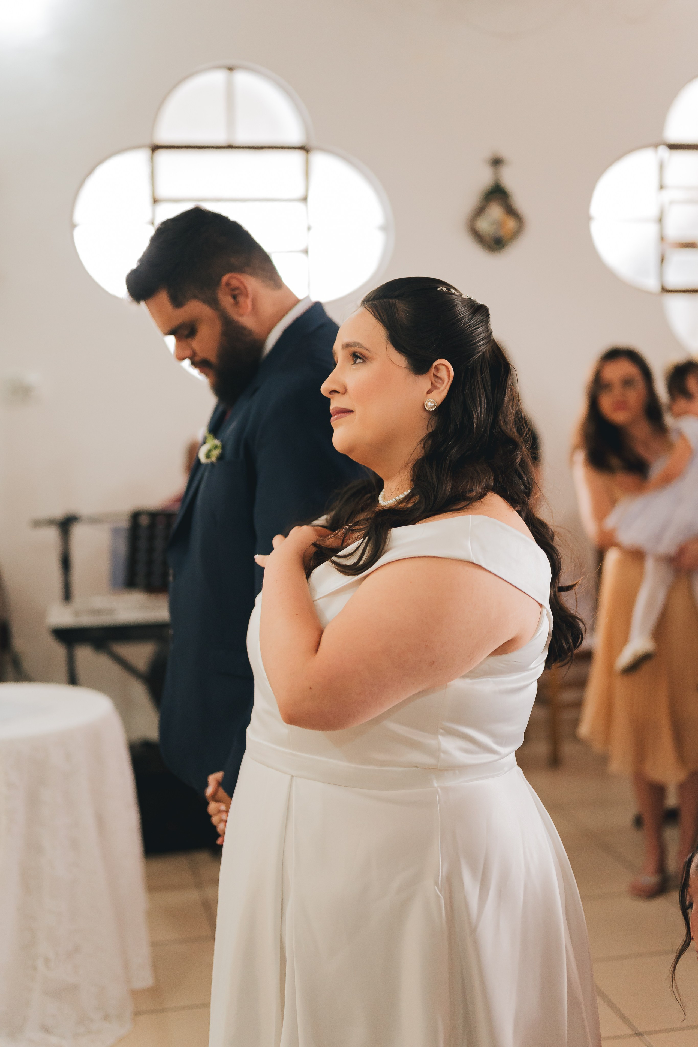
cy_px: 524
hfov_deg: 27.0
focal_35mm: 50
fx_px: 1454
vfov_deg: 39.6
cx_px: 349
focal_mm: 50
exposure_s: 1/250
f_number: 1.8
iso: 1600
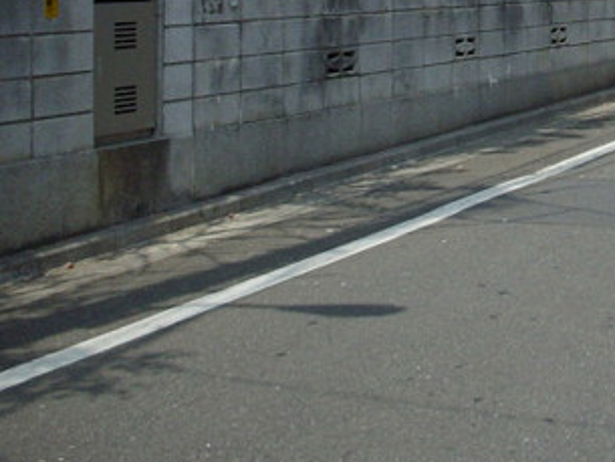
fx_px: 1831
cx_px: 696
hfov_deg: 18.3
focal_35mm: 103
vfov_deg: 13.9
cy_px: -125
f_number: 5.6
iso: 80
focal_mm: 6.2
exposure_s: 1/250
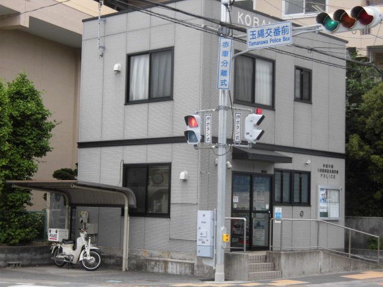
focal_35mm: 78
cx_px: 192
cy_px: 144
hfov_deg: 25.0
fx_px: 863
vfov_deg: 18.9
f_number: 4.5
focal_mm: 14
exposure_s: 1/320
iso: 100
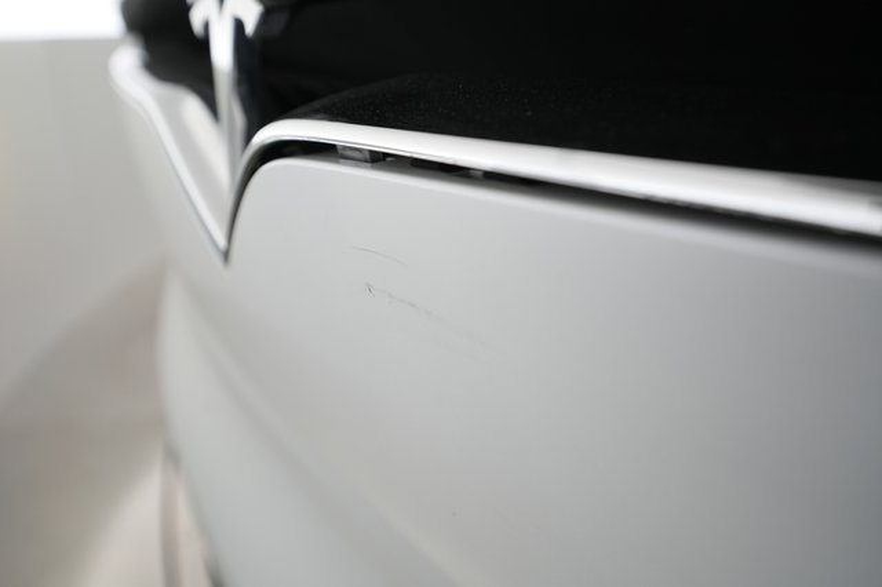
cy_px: 294
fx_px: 686
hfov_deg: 65.5
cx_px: 441
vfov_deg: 46.4
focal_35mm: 28
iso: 1250
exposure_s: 1/100
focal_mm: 28
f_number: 4.5
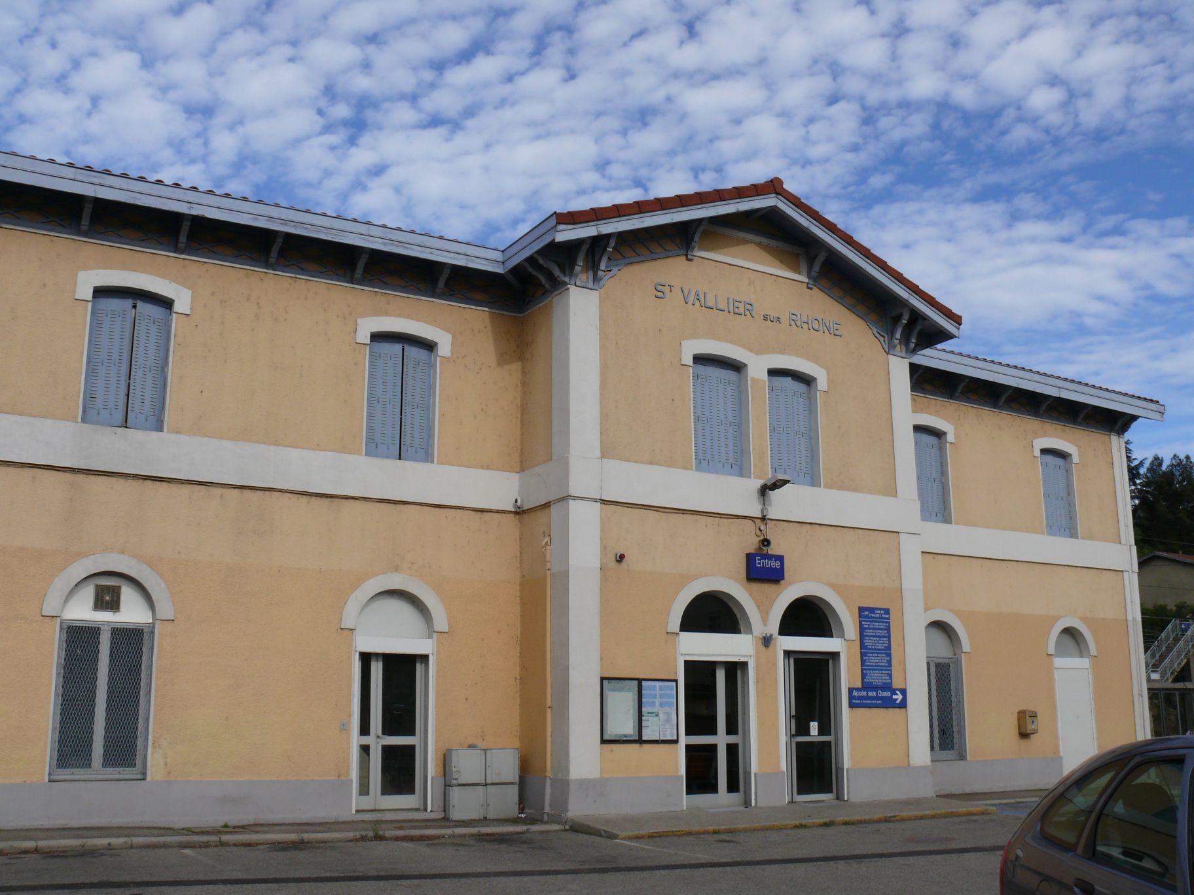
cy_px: 448
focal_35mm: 35
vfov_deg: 40.7
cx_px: 597
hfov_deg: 52.6
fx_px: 1207
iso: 100
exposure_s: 1/400
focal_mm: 7.4
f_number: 6.3
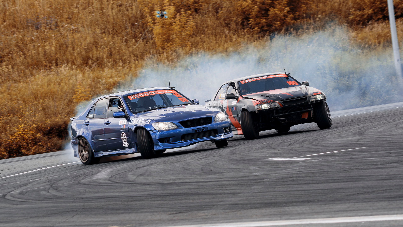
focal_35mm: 189
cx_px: 202
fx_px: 2015
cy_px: 114
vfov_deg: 6.4
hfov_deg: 11.4
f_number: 10
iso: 100
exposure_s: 1/160
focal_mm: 120
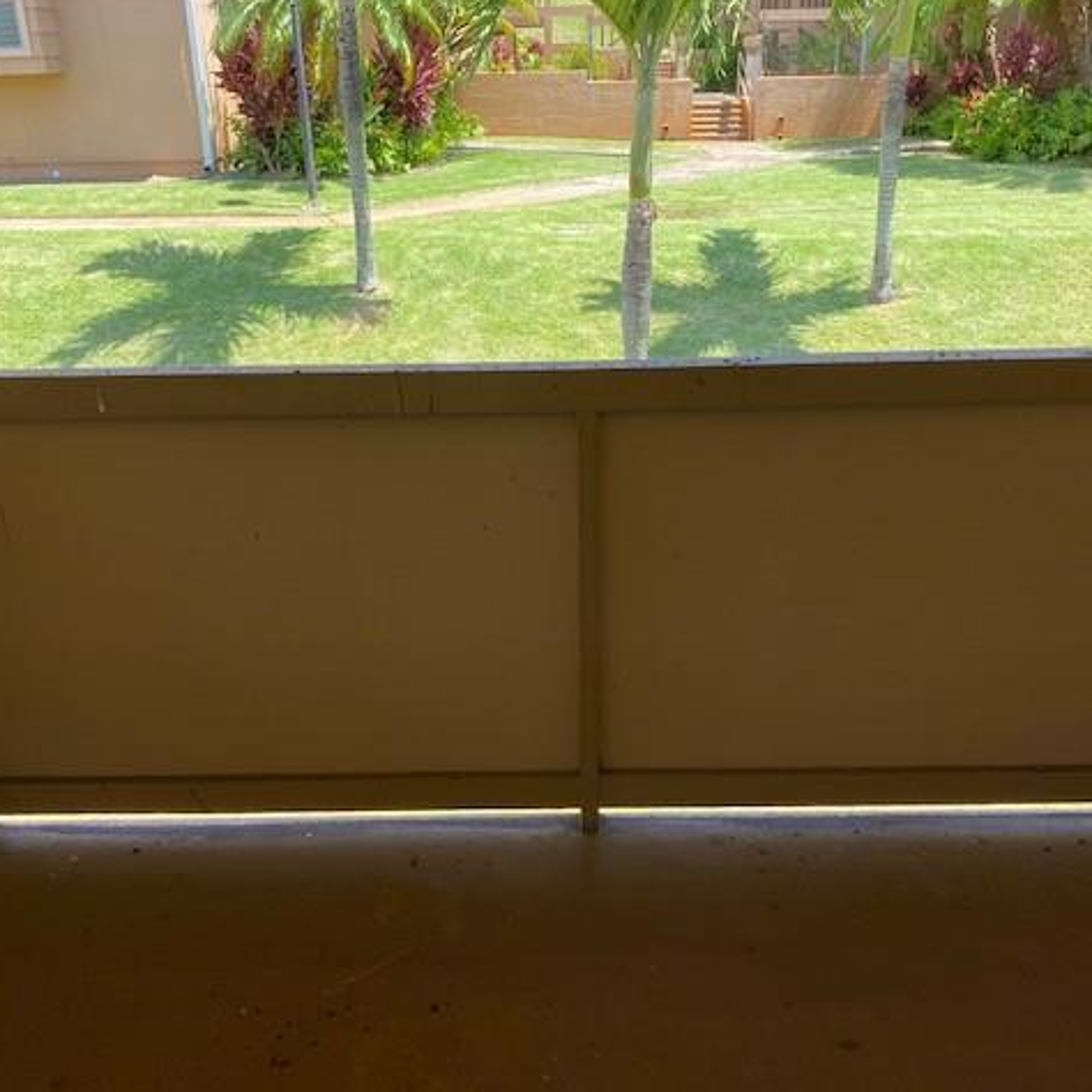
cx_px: 539
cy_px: 541
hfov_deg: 52.5
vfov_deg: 52.5
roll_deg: +1.4
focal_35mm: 31
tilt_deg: -22.1
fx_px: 1106
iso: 32
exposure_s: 1/389
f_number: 1.8
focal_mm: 4.25
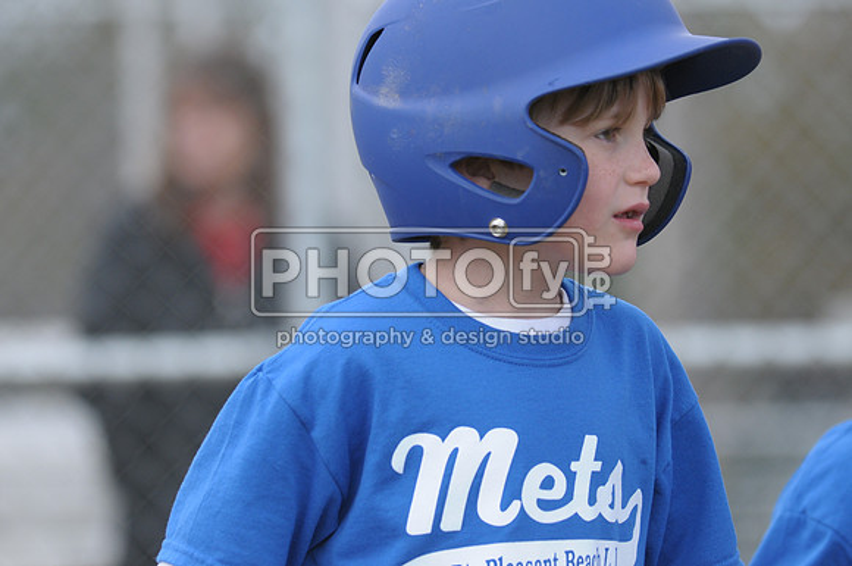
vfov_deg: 4.6
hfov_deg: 6.9
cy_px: 283
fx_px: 7090
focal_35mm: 300
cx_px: 426
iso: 400
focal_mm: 200
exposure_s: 1/1250
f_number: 4
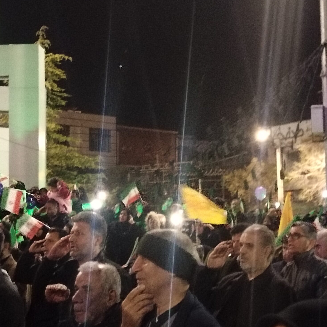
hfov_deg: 21.9
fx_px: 844
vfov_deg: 21.9
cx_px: 160
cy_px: 148
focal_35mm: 79
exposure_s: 1/16.7
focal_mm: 4.75
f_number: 1.8
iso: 3490
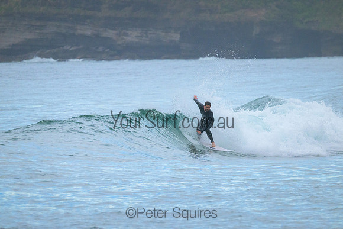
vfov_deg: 2.5
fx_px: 5241
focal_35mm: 550
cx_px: 172
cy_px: 114
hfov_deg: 3.7
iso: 4500
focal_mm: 550
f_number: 11
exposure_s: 1/1250
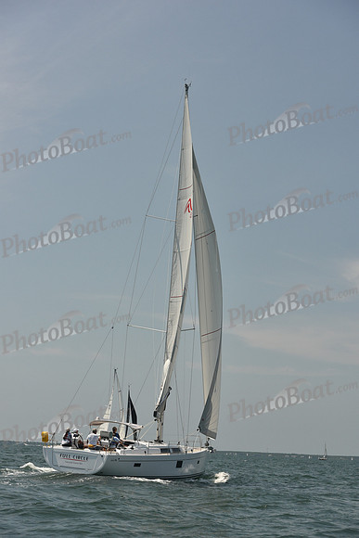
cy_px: 269
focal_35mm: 70
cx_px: 180
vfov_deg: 28.8
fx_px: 1046
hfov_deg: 19.5
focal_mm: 70
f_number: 7.1
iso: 320
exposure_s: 1/1000
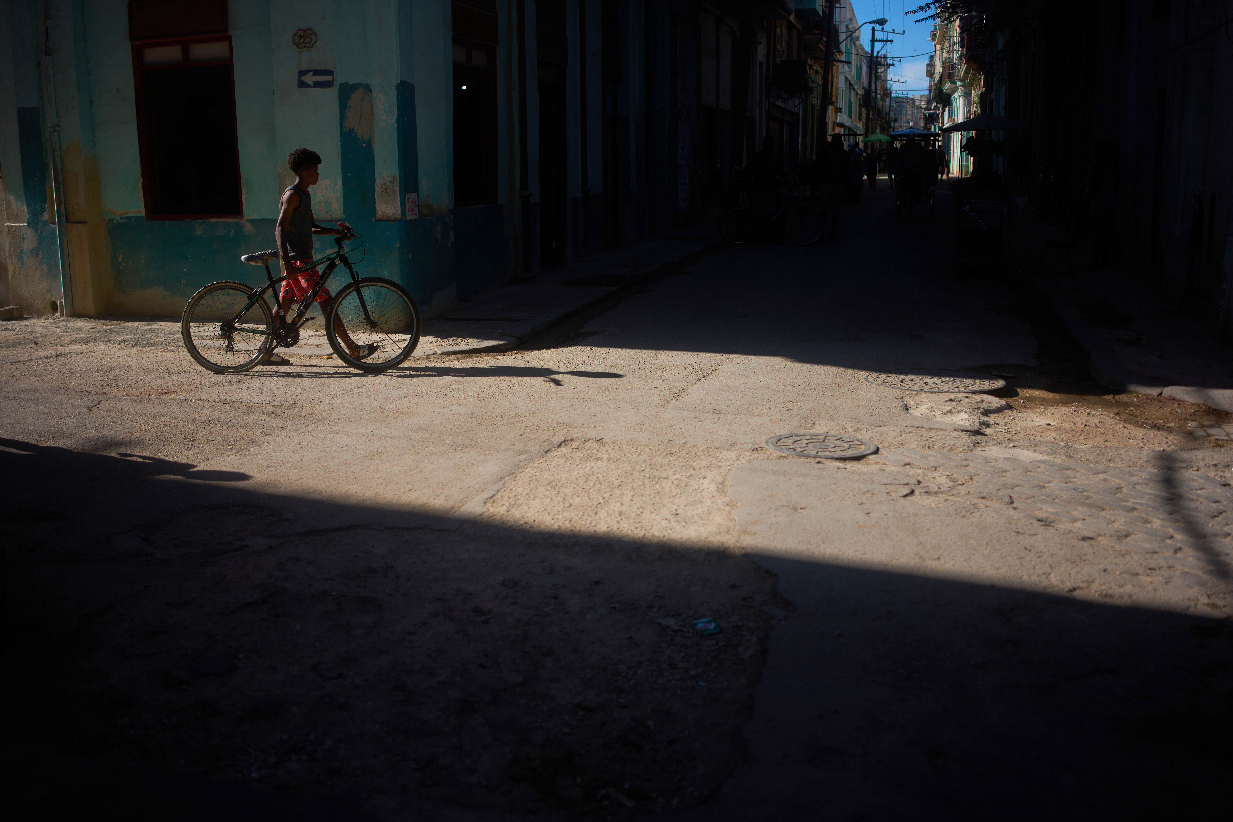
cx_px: 616
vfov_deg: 37.9
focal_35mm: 35
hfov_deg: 54.4
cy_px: 411
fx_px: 1199
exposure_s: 1/3200
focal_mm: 35
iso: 50
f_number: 2
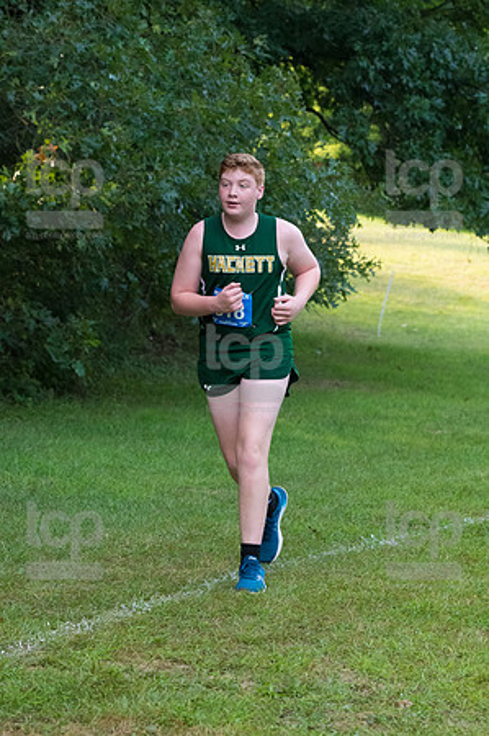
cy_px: 368
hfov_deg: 9.6
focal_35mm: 142
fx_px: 2900
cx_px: 244
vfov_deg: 14.5
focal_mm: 95
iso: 3200
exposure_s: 1/1600
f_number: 5
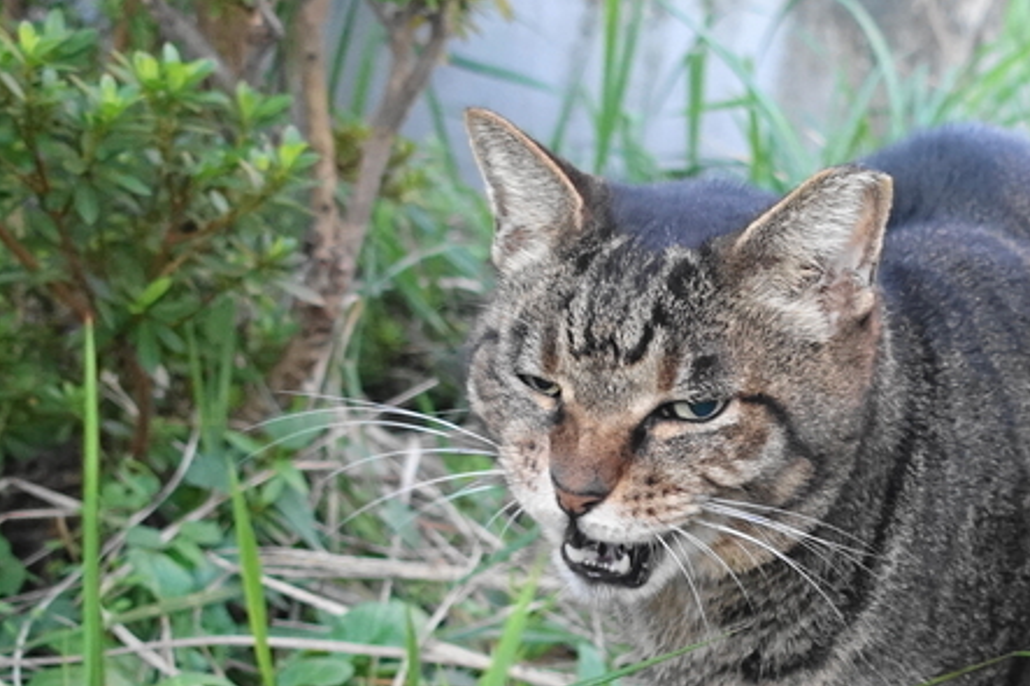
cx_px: 807
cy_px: 435
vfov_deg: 20.9
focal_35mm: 65
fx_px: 1859
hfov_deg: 30.3
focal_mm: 8.8
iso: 1000
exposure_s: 1/250
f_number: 2
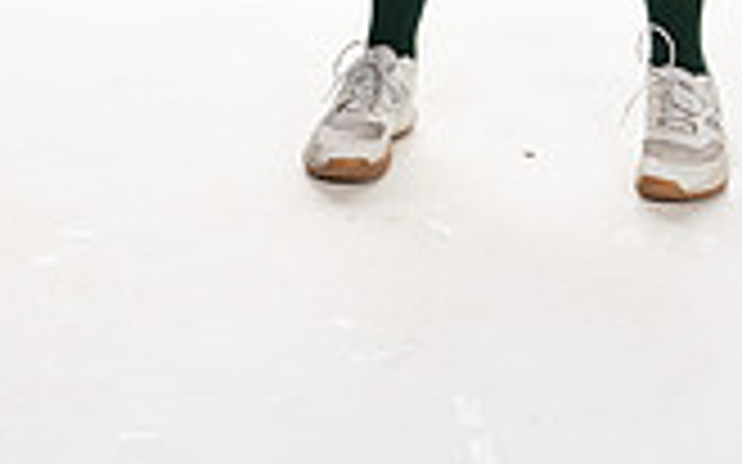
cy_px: -536
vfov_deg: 8.8
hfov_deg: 15.0
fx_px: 2810
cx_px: 477
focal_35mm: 139
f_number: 6.3
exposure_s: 1/250
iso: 400
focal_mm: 50
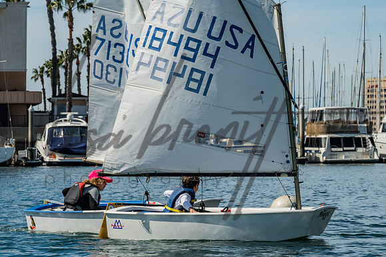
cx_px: 163
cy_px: 160
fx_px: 1795
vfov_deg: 8.2
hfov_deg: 12.3
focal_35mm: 167
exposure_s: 1/640
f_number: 10
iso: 250
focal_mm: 130
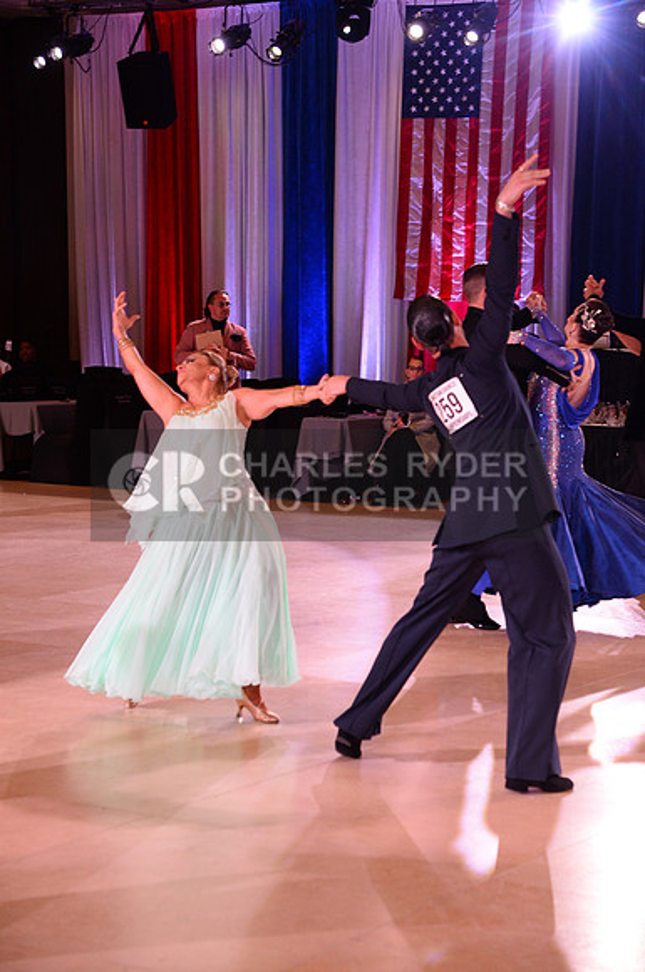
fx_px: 2210
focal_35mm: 82
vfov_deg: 24.8
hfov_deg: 16.6
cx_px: 322
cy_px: 486
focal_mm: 82
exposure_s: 1/250
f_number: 5.6
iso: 2500
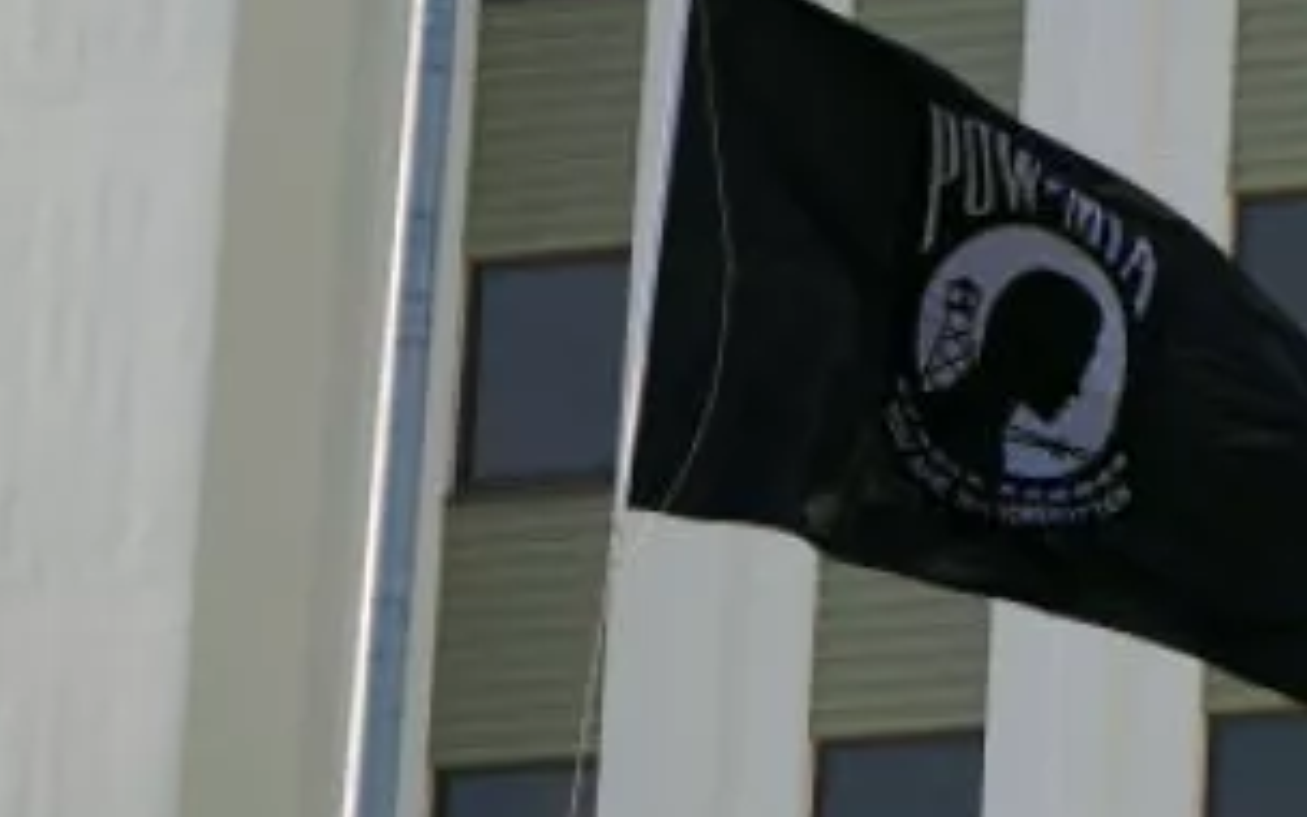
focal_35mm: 402
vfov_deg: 3.2
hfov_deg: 5.2
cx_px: 1776
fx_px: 14319
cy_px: -710
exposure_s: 1/1600
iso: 250
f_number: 5.6
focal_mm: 100
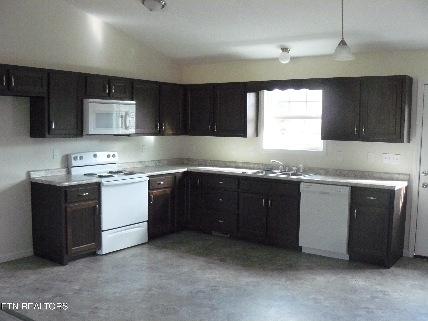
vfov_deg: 39.7
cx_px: 214
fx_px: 445
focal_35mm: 36
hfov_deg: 51.4
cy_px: 160
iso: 800
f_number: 2.8
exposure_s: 1/125
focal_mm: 6
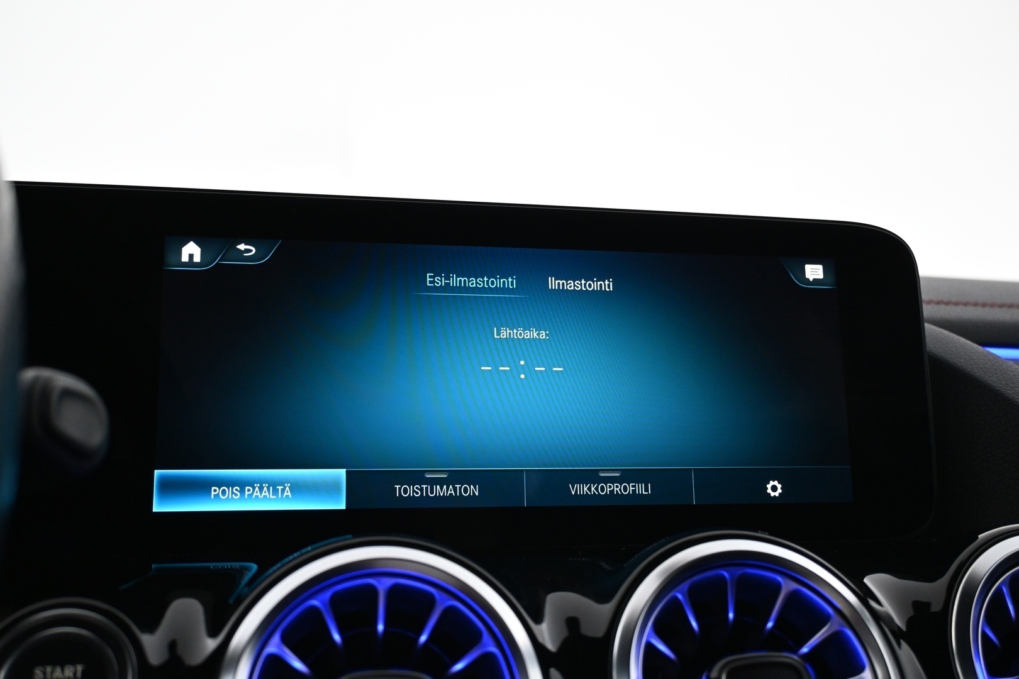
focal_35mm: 37
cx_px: 510
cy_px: 340
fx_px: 1040
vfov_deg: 36.2
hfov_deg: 52.2
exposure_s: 1/40
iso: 1600
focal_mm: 24.5
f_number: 4.2
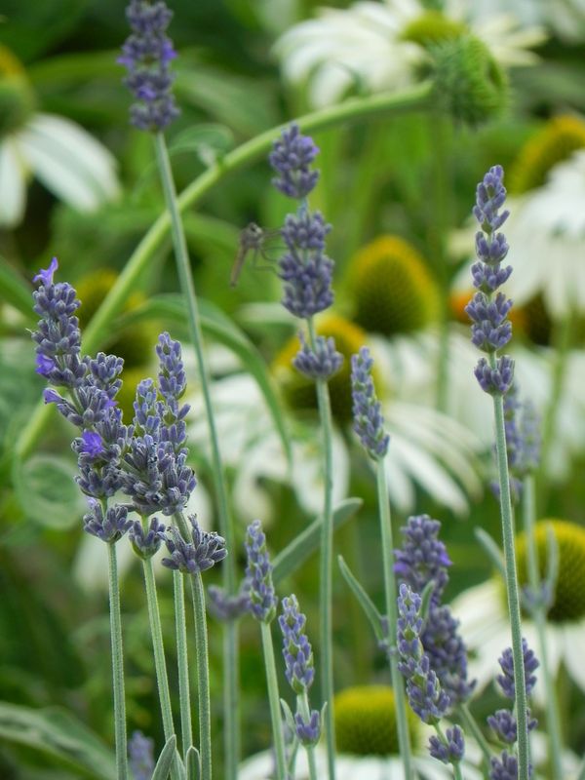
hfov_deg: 2.7
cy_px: 390
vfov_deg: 3.6
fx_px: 12393
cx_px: 292
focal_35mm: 550
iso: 160
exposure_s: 1/50
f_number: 5
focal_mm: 97.8
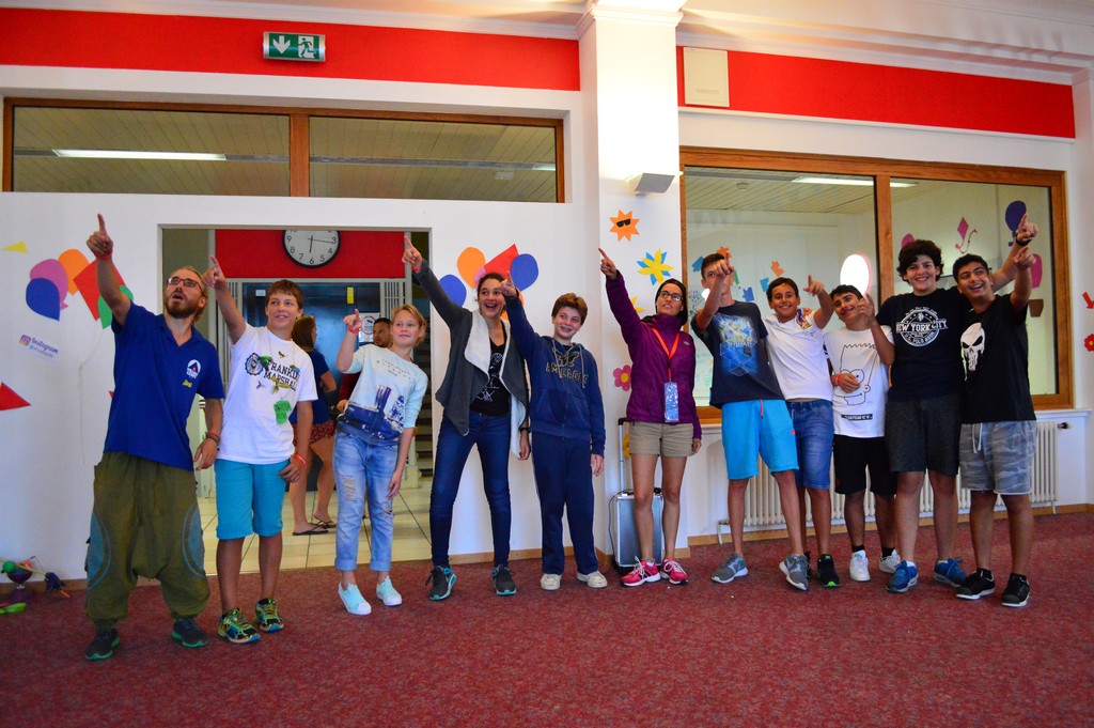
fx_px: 820
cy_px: 364
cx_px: 547
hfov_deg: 67.4
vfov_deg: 47.9
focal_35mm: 27
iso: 3200
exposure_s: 1/125
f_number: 3.5
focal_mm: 18
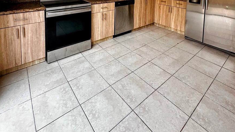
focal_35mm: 21
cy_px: -10
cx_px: 120
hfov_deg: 83.8
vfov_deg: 43.0
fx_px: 131
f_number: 2.2
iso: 250
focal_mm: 2.22
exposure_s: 1/99
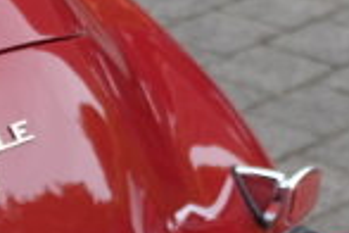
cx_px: -544
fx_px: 2569
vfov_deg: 5.1
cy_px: 389
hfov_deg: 7.2
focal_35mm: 265
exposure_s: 1/180
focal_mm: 25.4
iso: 320
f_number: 3.2
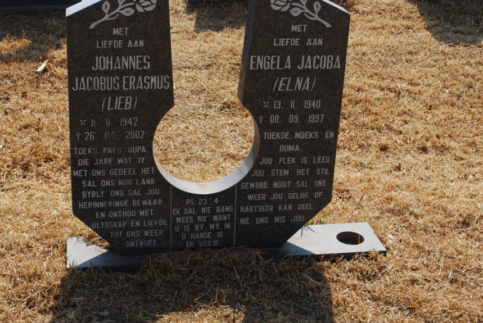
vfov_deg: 21.8
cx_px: 197
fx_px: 841
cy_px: 172
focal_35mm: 63
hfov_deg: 32.0
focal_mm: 35
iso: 100
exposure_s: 1/200
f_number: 7.1
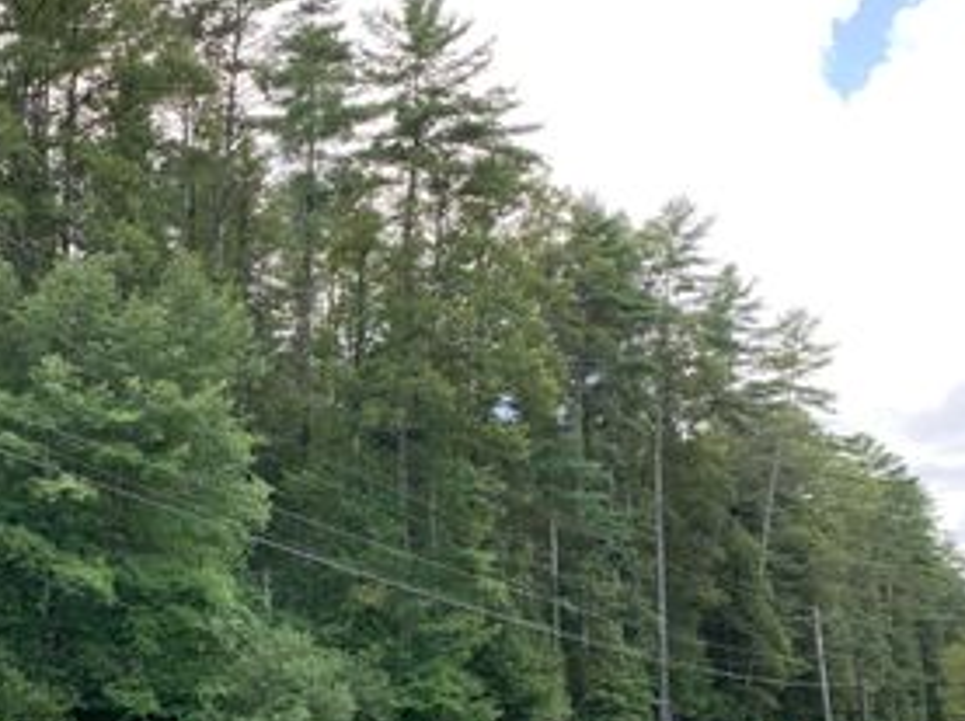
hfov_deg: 38.7
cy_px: 475
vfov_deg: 30.6
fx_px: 1309
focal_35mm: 47
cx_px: 174
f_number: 1.8
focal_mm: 4.25
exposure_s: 1/211
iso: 25
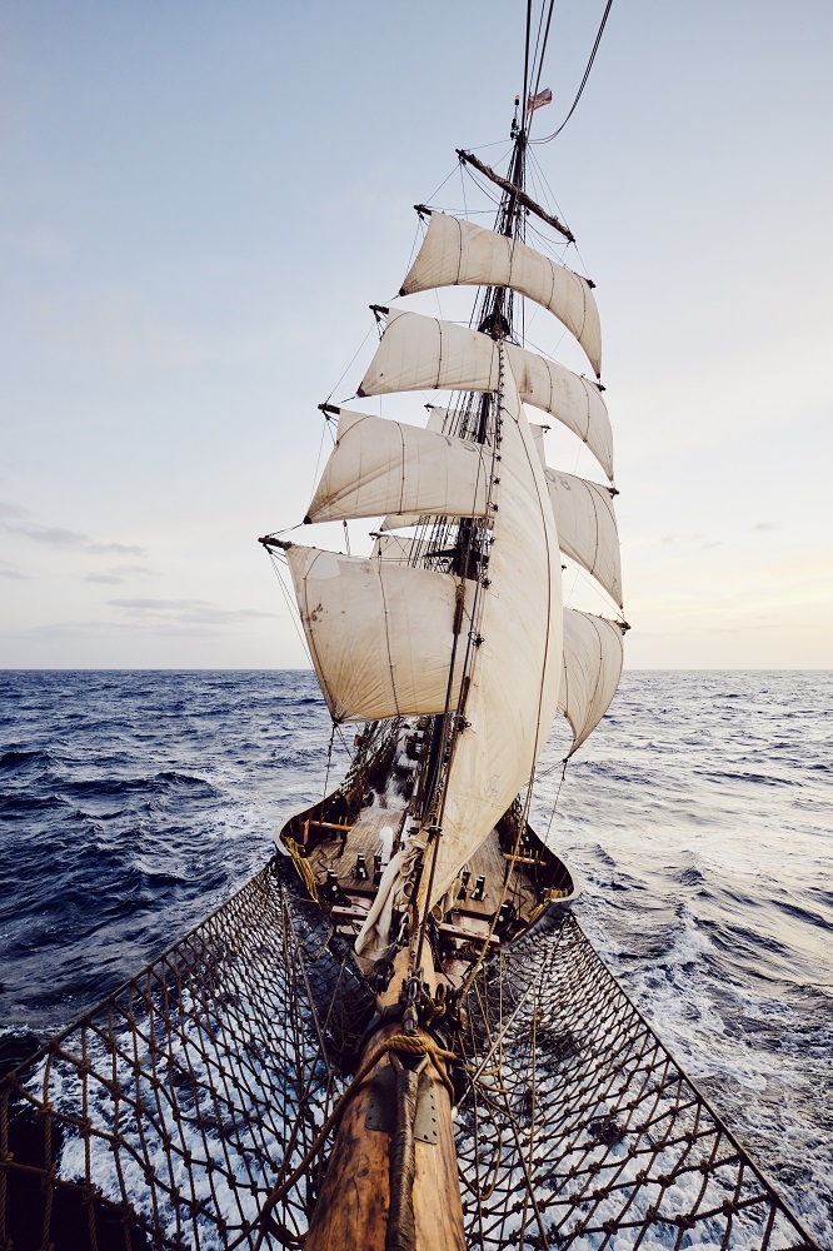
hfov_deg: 77.3
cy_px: 626
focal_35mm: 15
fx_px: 521
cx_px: 416
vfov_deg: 100.4
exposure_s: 1/320
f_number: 4.5
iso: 1250
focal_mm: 10
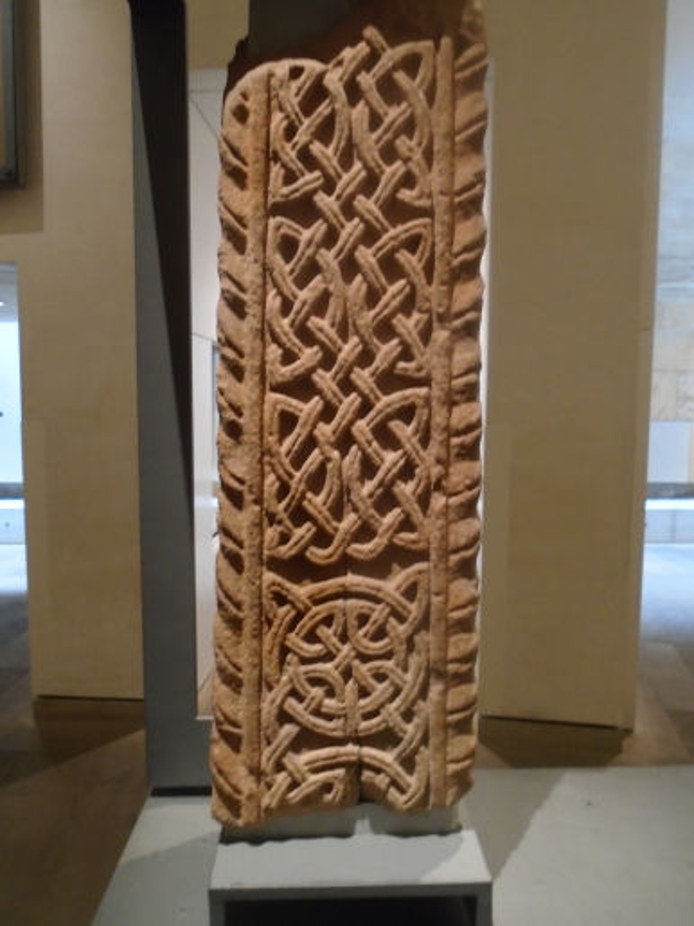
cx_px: 347
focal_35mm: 26
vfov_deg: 67.3
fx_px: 695
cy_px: 463
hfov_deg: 53.0
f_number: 3.2
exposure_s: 1/6
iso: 400
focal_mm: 4.6
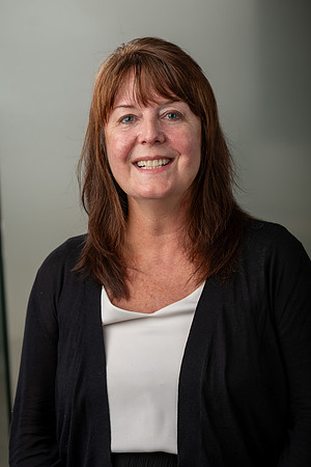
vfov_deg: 19.5
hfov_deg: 13.0
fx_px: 1361
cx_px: 156
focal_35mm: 105
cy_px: 234
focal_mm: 70
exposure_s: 1/250
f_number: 4.5
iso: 250
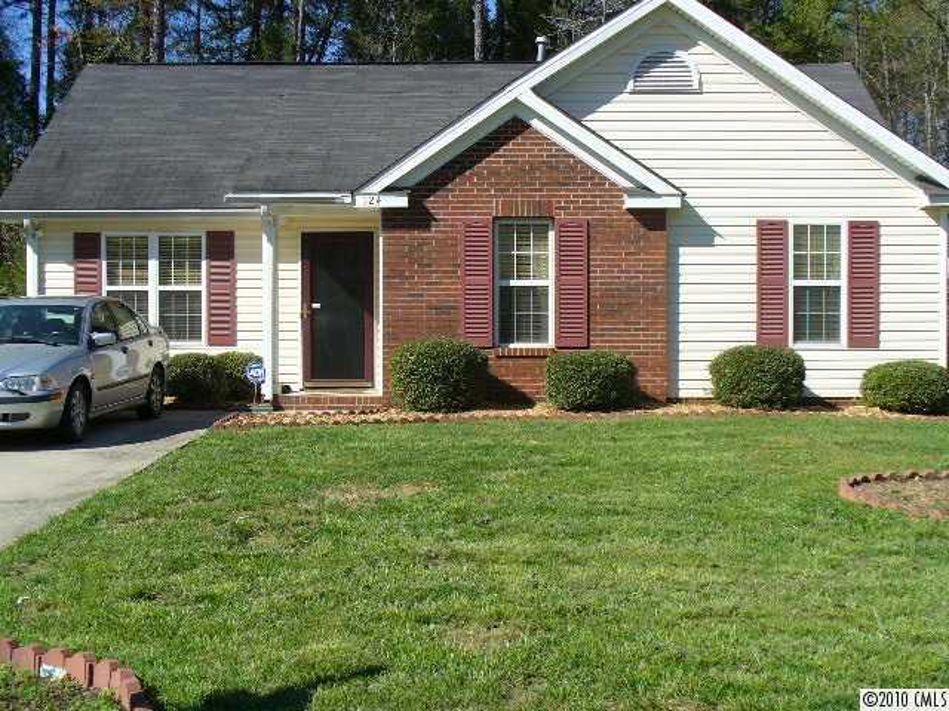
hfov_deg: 39.7
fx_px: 1316
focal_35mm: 48
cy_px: 356
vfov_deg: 30.3
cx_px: 474
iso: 64
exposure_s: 1/250
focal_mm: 7.9
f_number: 6
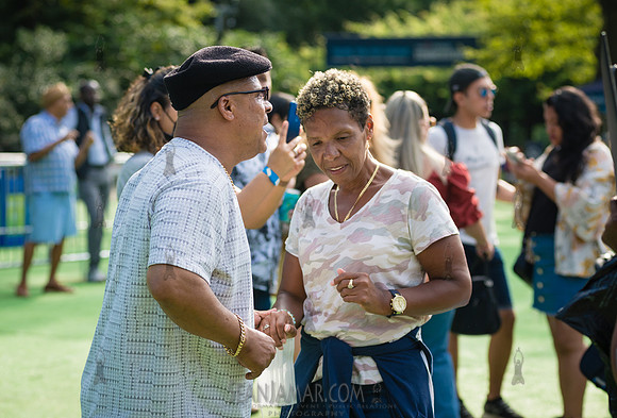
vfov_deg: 12.6
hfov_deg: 18.5
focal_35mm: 110
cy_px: 228
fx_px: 1897
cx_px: 311
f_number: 5
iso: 500
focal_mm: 100
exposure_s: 1/1250
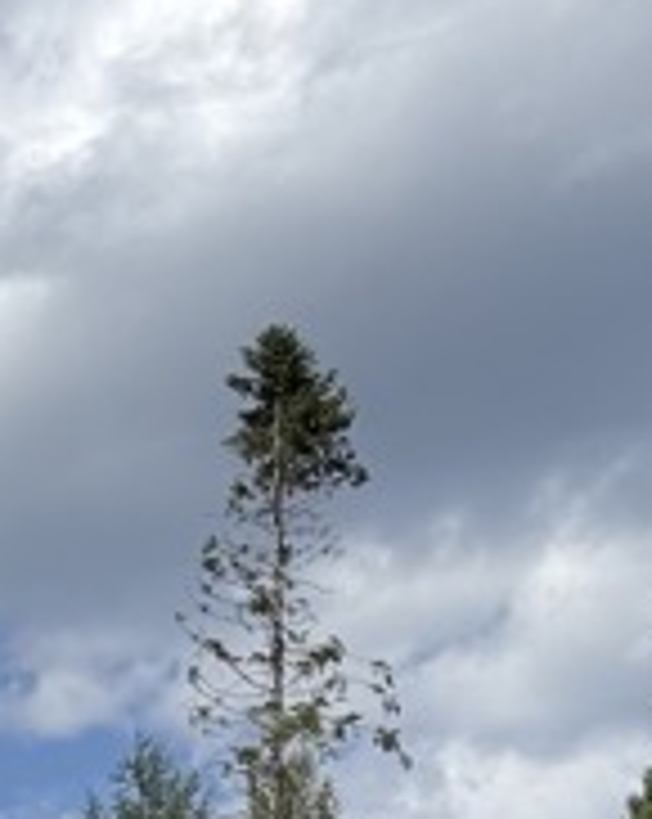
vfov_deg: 13.6
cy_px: 1305
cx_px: -1192
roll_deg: +0.4
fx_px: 3192
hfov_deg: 9.5
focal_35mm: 132
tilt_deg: +6.5
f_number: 1.78
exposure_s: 1/6711
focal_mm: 6.76
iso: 80
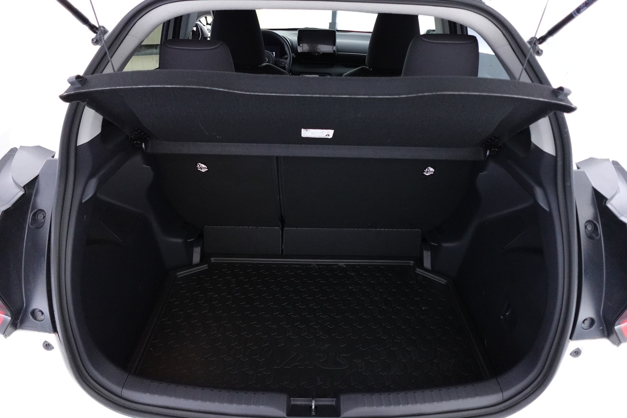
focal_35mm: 20
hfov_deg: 84.0
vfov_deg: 61.9
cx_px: 314
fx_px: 348
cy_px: 209
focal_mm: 7.6
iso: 2000
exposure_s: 1/80
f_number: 2
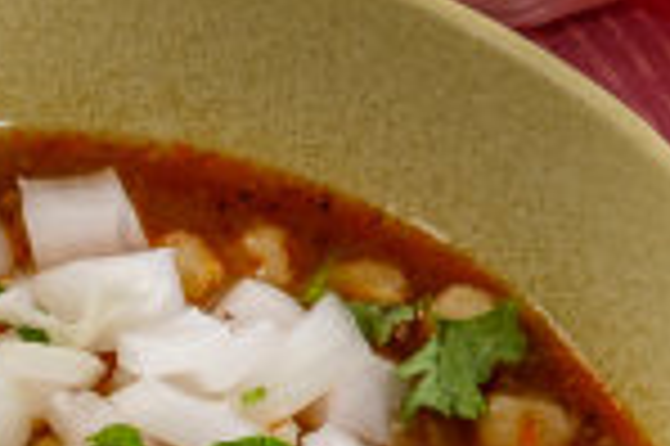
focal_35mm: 218
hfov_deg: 9.3
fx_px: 4053
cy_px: 689
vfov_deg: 6.2
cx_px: -94
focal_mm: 35
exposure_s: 1/125
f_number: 16
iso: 200
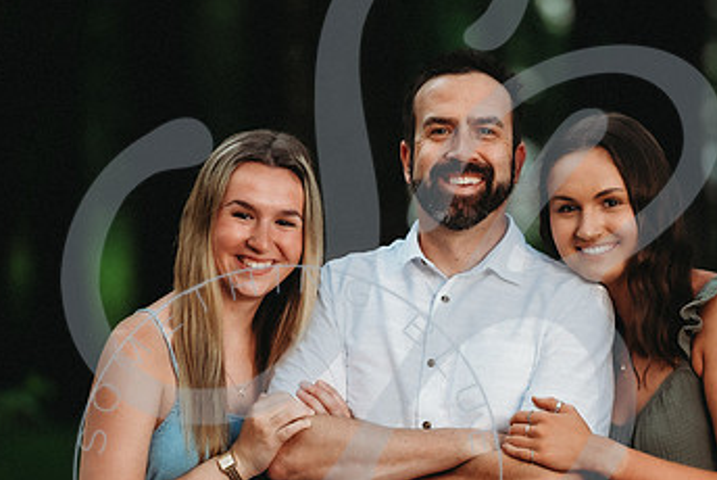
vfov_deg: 4.7
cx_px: 392
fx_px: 5880
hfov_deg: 7.0
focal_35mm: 295
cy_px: 304
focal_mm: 175
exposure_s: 1/160
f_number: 2.8
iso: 400
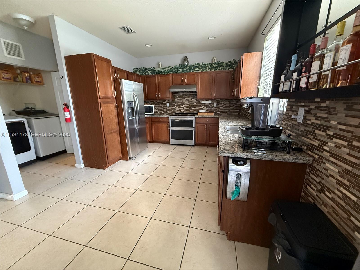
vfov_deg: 85.7
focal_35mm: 14
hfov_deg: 102.1
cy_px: 135
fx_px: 146
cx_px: 180
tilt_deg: -11.9
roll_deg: +0.6
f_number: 2.2
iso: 800
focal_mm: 2.22
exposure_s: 1/60
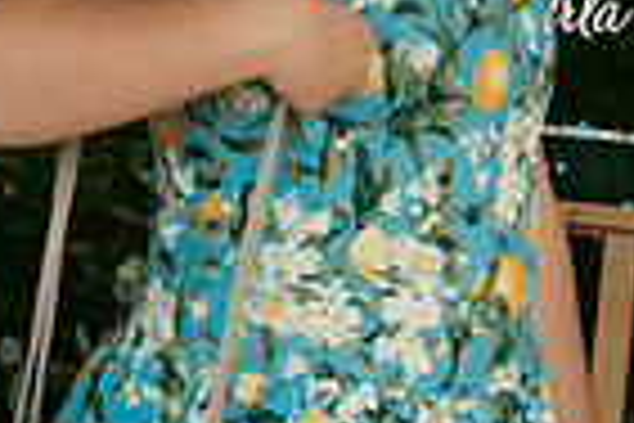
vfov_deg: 5.5
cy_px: -16
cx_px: 877
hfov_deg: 8.2
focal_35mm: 247
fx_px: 4350
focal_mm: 40
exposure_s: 1/200
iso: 500
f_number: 3.5
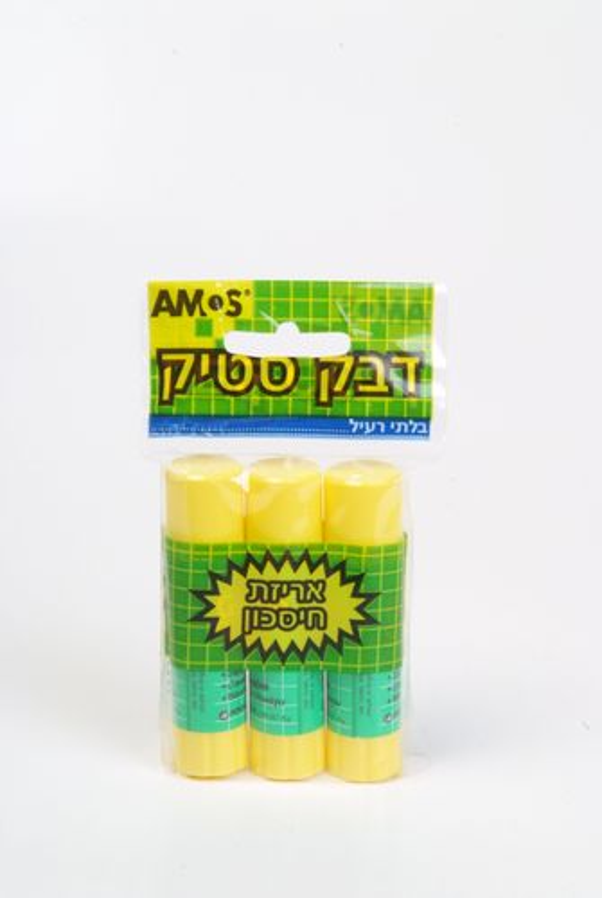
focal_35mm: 128
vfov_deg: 16.0
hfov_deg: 10.7
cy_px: 449
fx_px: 3199
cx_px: 301
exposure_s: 1/125
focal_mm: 85
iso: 125
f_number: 29
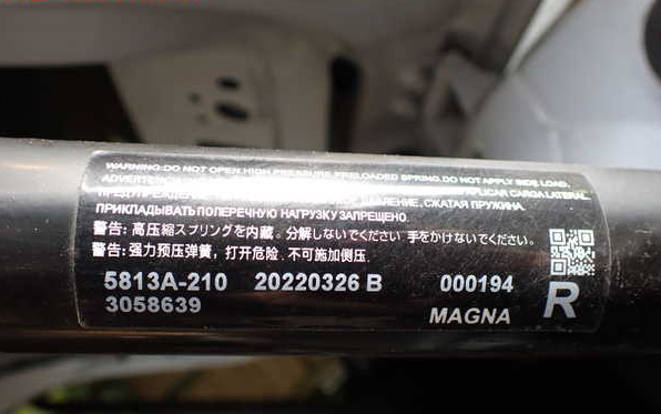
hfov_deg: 59.6
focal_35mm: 32
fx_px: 577
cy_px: 229
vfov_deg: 39.4
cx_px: 329
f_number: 2.3
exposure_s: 1/125
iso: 200
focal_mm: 5.4
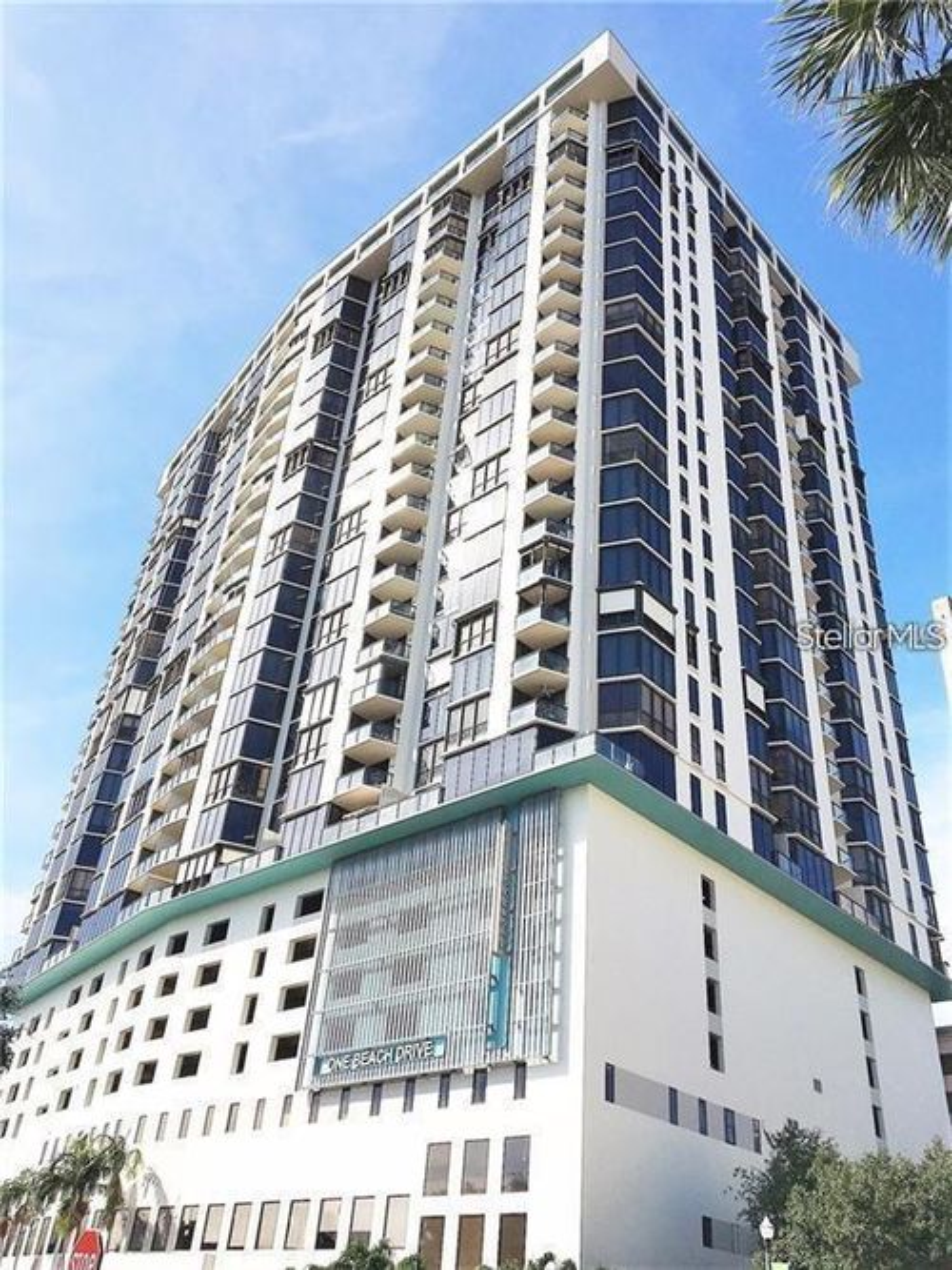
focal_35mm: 29
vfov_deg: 61.7
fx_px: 1064
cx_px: 476
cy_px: 635
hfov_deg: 48.2
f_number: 2.2
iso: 25
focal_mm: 4.15
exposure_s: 1/2747
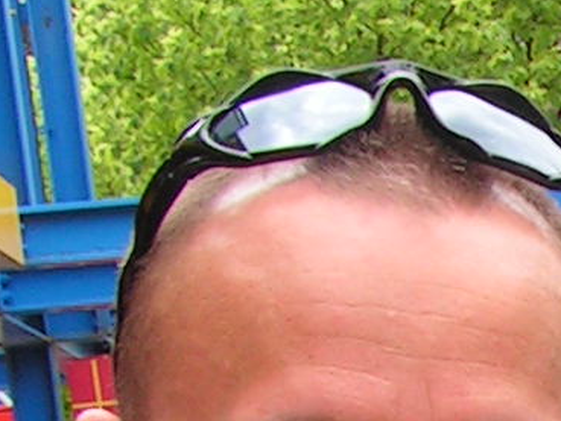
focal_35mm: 234
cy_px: 1035
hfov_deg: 7.8
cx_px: 1428
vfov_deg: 6.1
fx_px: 3794
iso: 50
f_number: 5.6
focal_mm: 6.3
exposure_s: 1/60
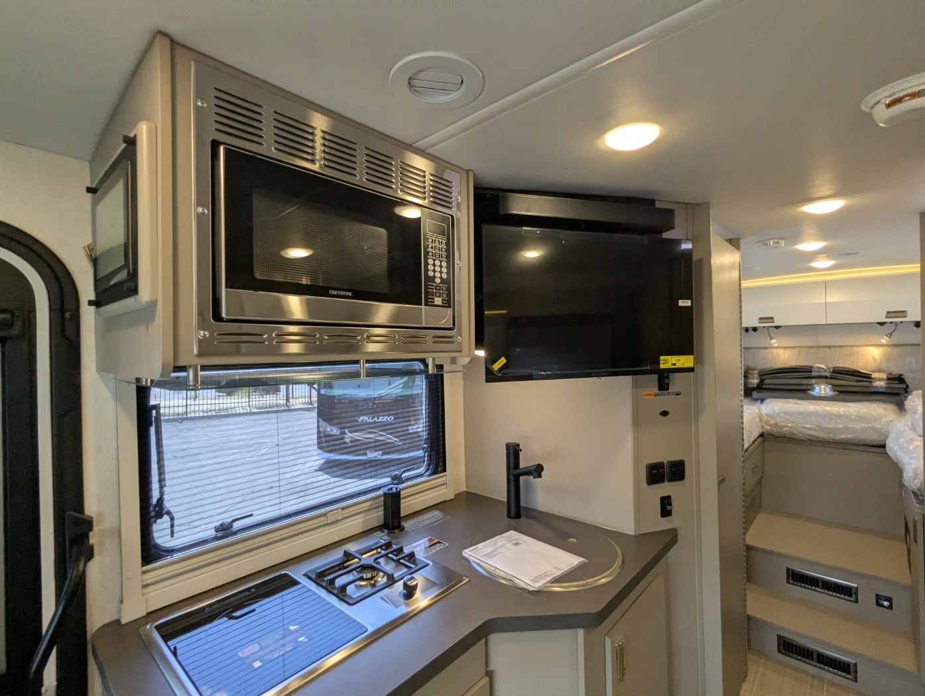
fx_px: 428
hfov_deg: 94.4
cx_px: 462
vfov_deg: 78.2
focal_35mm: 16
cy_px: 348
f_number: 2.2
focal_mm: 2.35
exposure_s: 1/245
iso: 306
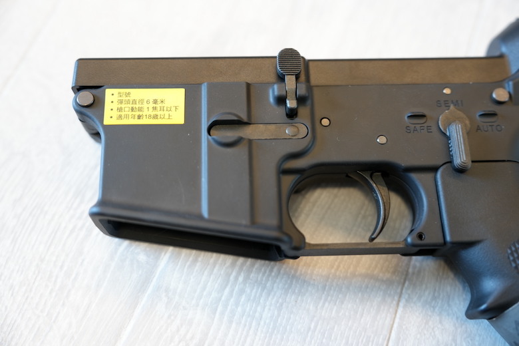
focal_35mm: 41
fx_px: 591
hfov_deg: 47.4
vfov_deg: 32.6
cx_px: 260
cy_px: 173
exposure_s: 1/4
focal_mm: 41
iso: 200
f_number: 2.8
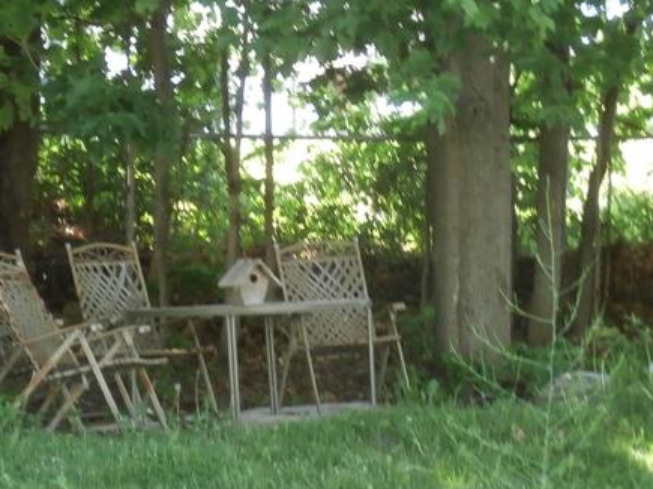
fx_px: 3017
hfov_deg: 12.3
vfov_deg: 9.3
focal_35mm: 160
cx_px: 113
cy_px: 348
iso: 200
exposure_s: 1/40
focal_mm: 12.1
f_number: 4.7
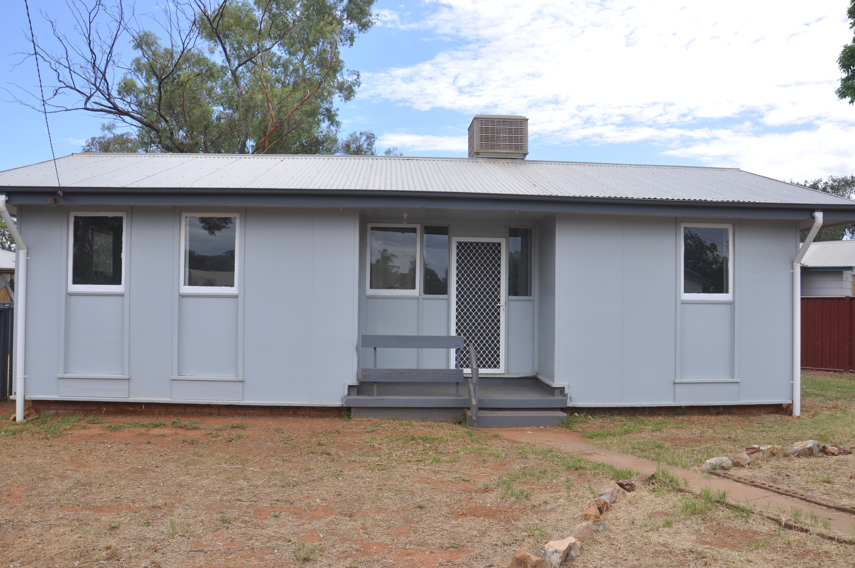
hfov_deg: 67.4
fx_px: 640
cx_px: 428
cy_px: 284
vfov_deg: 47.8
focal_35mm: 27
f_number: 9
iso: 200
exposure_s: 1/320
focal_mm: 18
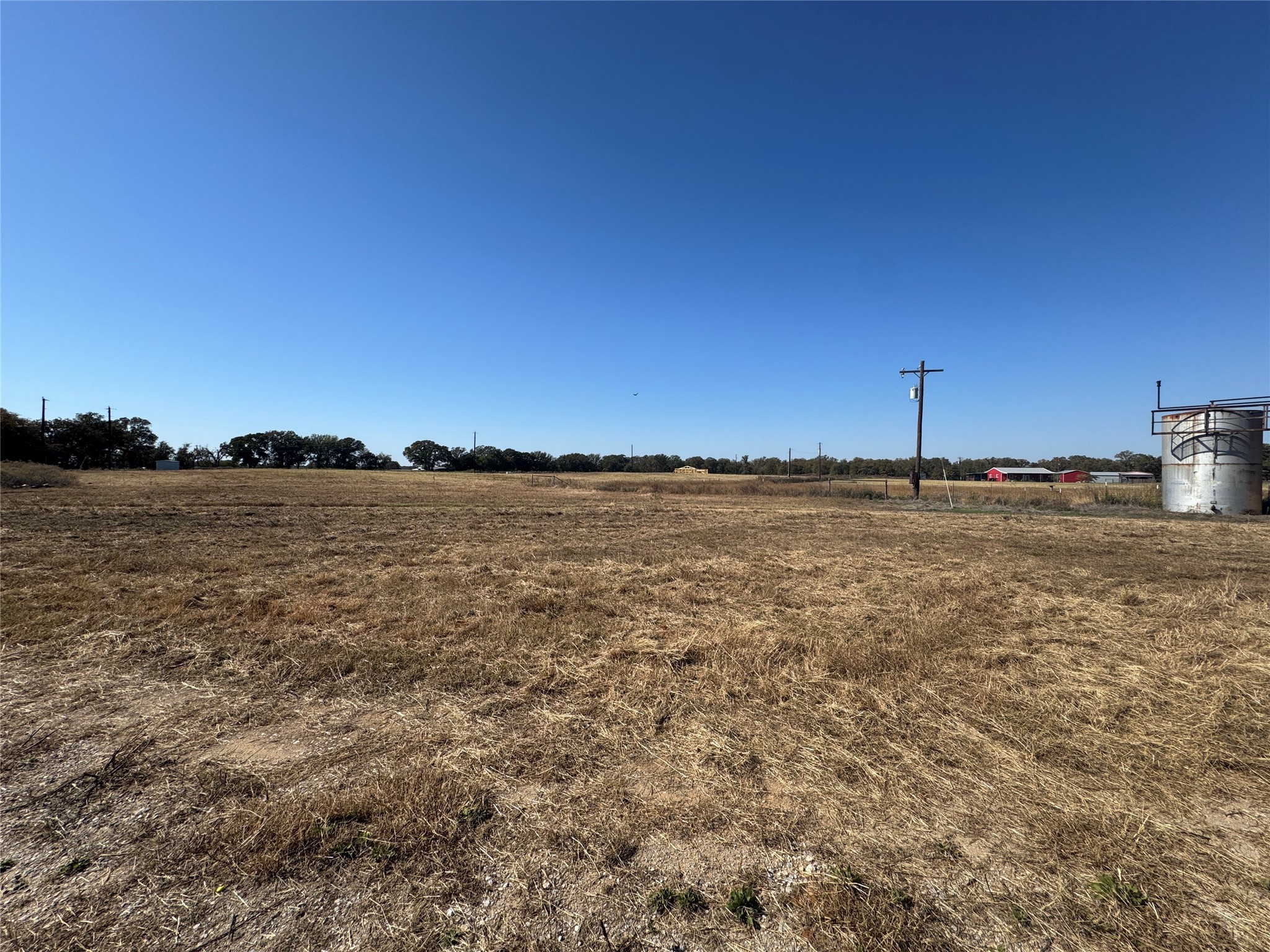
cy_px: 476
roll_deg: -0.7
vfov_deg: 85.7
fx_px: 514
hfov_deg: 102.1
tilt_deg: -0.3
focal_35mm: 14
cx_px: 635
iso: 50
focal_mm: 2.22
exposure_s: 1/2674
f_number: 2.2
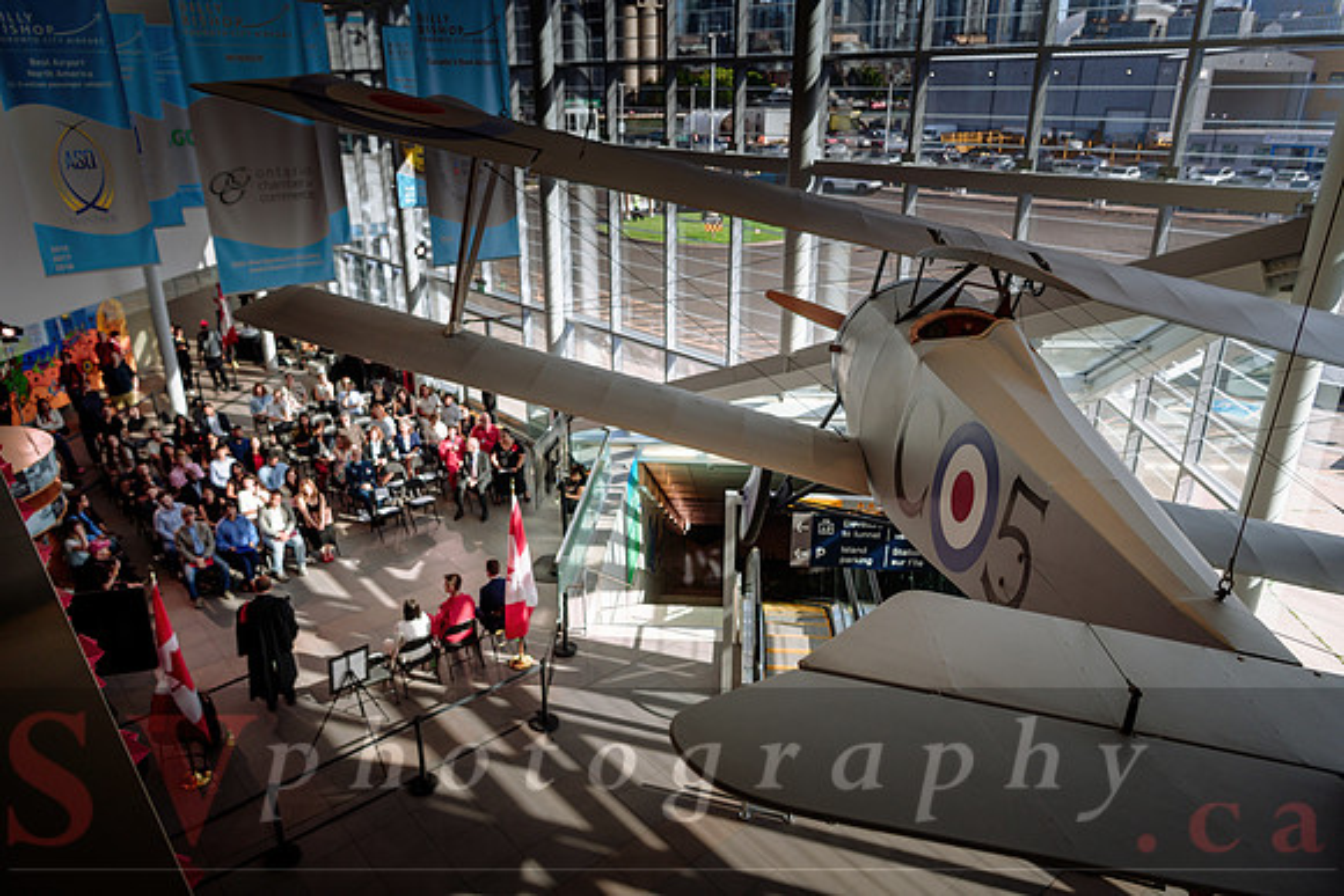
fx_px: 914
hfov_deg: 72.7
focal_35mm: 24
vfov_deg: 52.3
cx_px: 665
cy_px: 448
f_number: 2.8
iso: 250
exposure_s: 1/320
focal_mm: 24
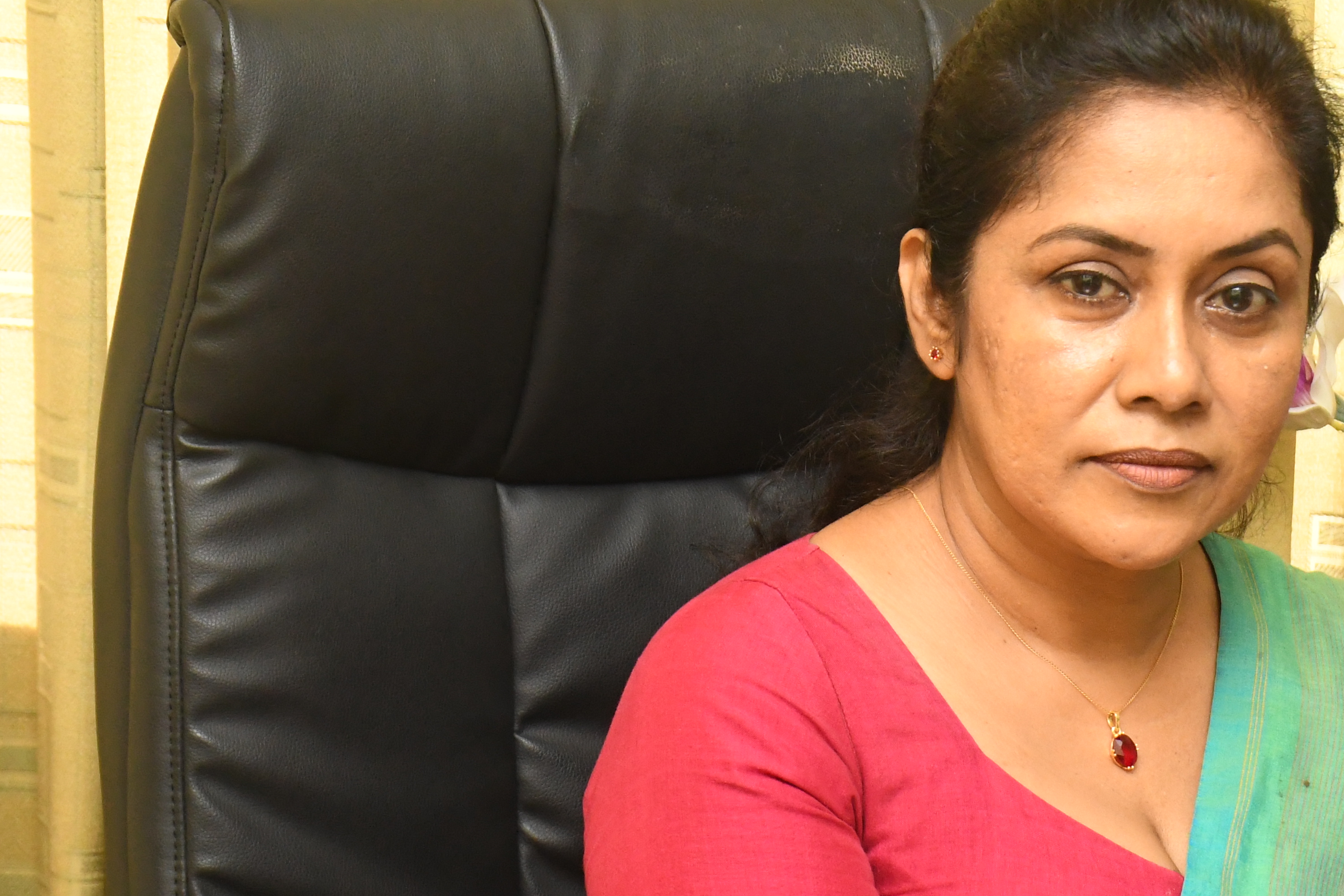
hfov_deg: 14.3
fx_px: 5339
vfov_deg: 9.6
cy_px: 645
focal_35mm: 143
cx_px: 1086
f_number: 8
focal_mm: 50
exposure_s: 1/100
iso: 2500
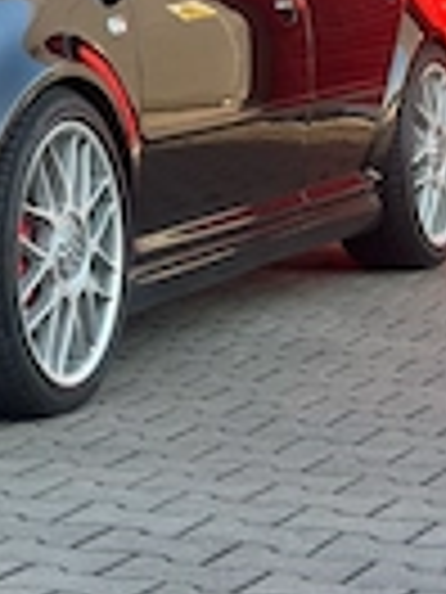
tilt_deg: +3.2
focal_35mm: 145
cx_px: -189
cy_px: 18
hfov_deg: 10.0
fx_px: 2491
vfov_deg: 13.4
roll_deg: -2.2
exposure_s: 1/654
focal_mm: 6.86
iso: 80
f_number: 1.78
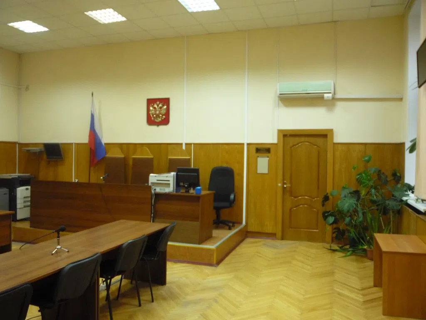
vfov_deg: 46.8
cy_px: 160
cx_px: 213
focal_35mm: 30
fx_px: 369
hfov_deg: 60.0
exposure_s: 1/20
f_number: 3.3
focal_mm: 5.2
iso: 400
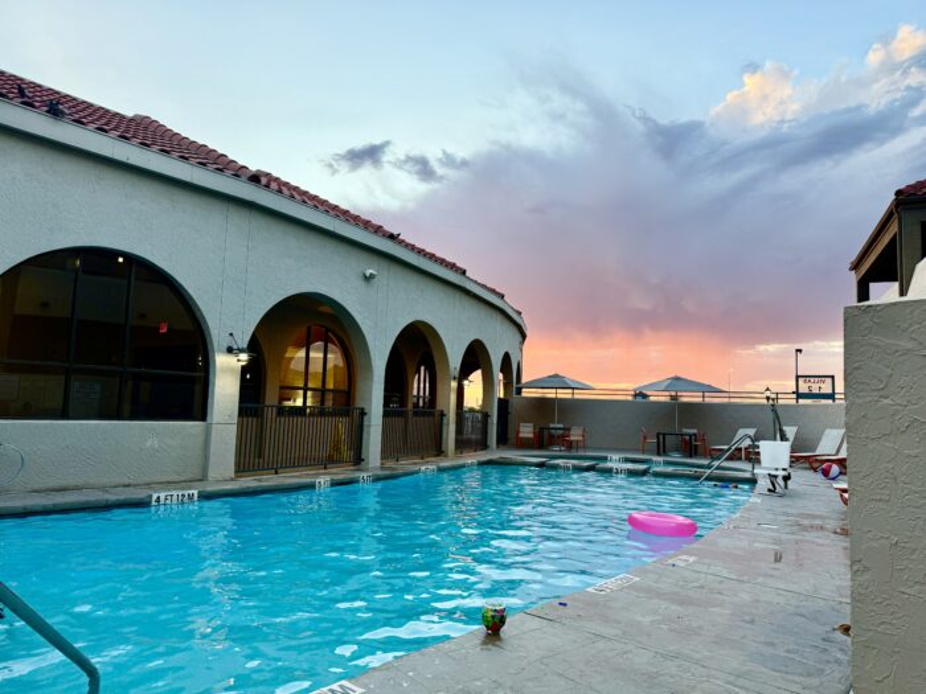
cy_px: 347
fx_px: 642
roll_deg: -1.8
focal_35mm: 24
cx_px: 463
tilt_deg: +4.6
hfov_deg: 71.6
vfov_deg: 56.8
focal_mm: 6.76
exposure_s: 1/121
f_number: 1.78
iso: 100
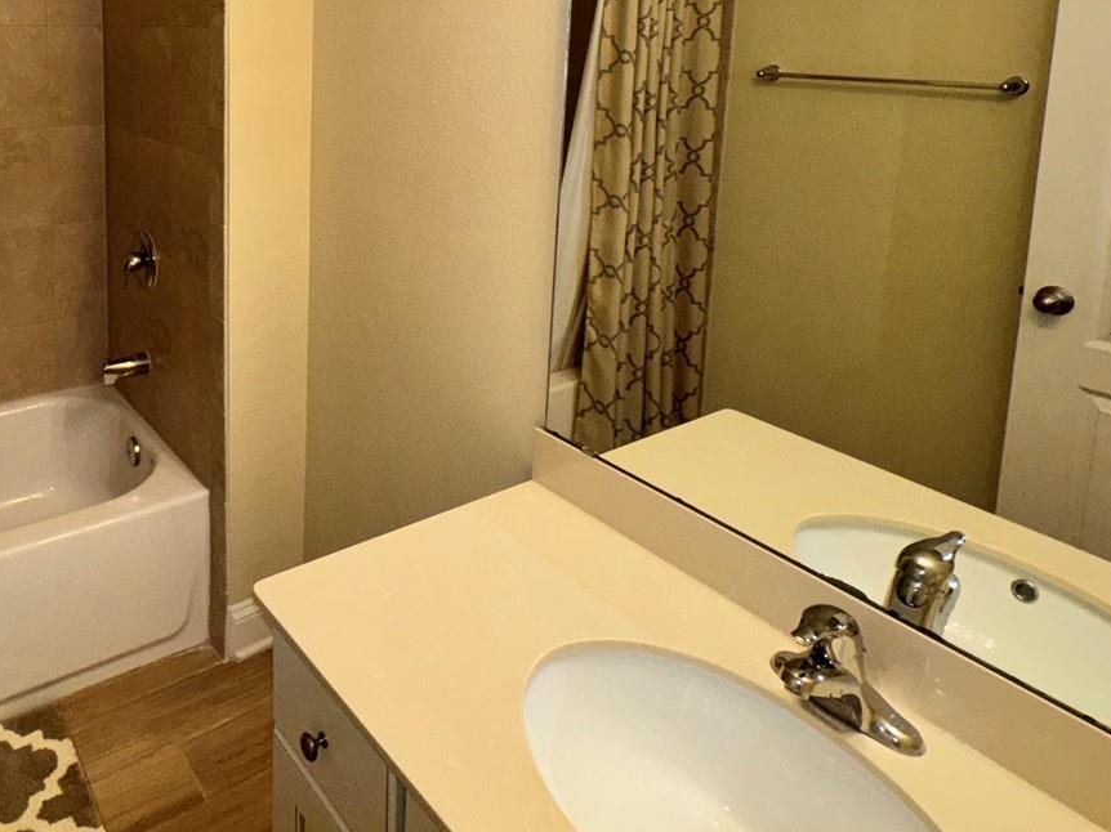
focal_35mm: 26
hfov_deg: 62.4
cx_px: 244
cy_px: 131
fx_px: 834
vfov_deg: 49.0
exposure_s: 1/60
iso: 80
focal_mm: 2.22
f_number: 2.2
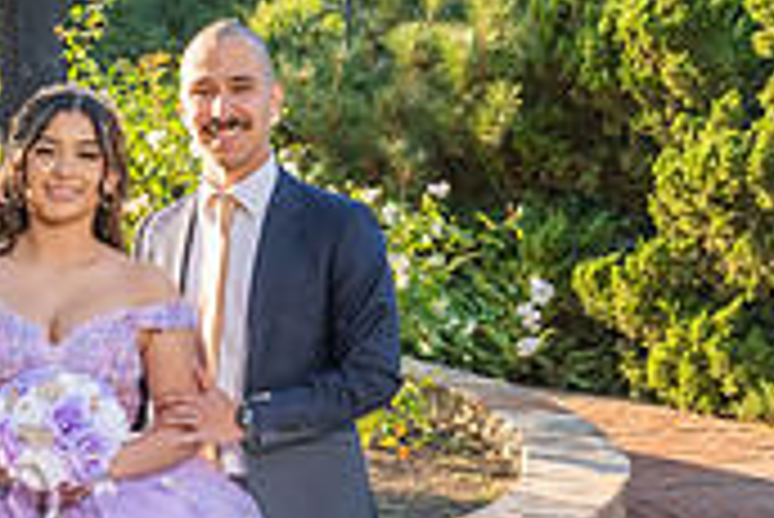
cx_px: -9
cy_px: 538
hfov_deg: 19.6
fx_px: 2173
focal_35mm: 101
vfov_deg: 13.4
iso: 200
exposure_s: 1/200
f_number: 5.6
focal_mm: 30
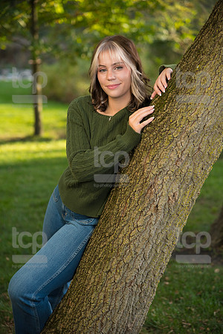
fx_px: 1022
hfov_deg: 12.5
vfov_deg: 18.6
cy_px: 167
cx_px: 112
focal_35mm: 110
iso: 250
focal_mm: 110
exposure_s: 1/250
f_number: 4.5
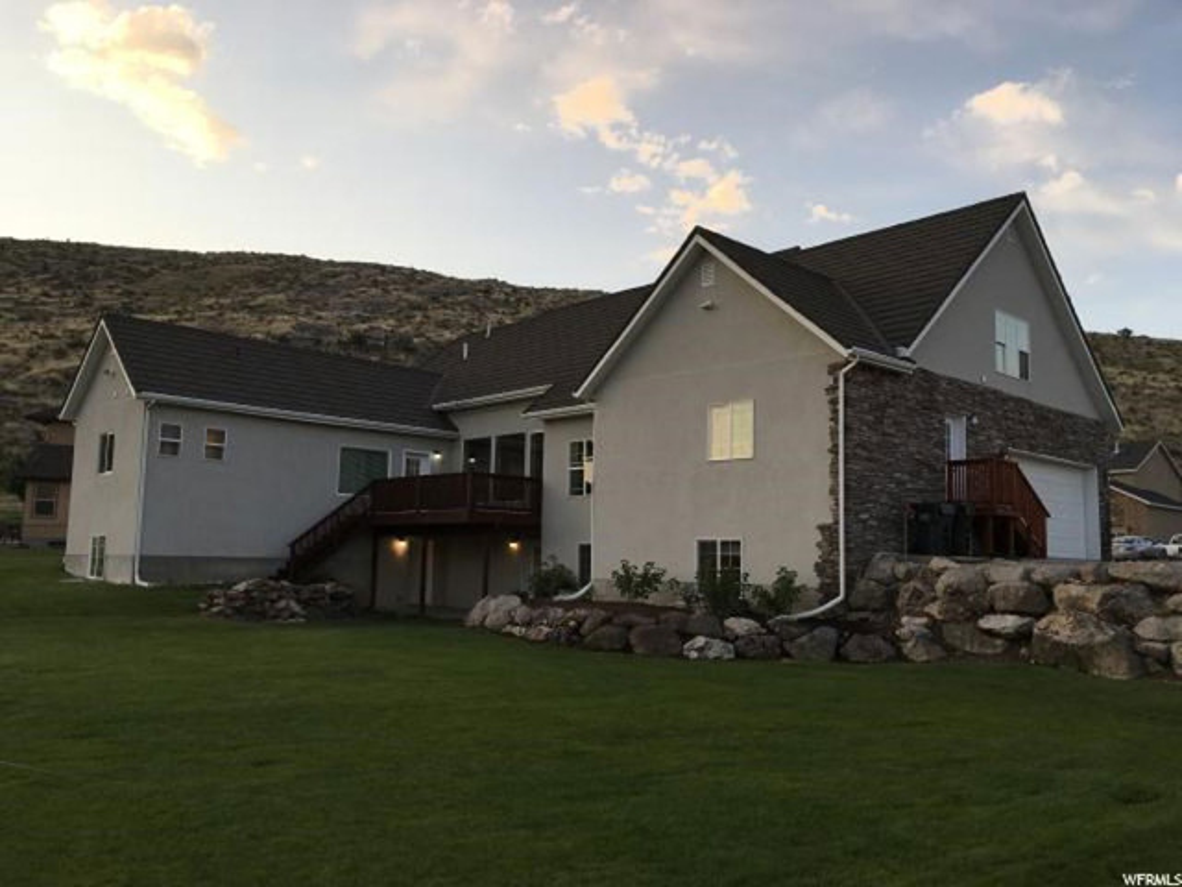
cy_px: 444
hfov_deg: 61.7
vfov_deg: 48.2
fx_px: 990
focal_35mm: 29
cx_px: 591
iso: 25
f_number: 2.2
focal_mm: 4.15
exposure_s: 1/247
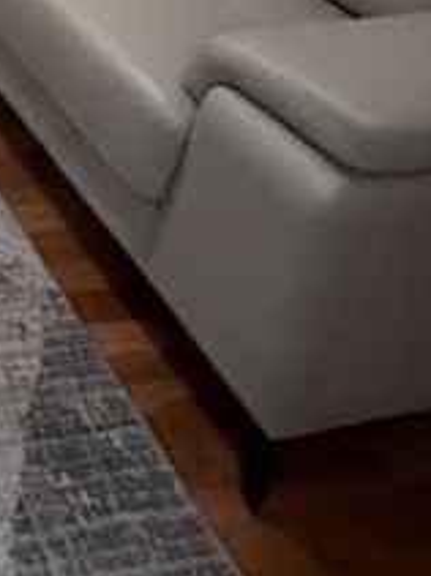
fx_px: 848
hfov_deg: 22.1
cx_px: -262
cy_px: -314
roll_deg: -4.1
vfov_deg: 26.1
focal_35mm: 51
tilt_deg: -10.1
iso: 1000
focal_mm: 2.22
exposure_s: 1/60
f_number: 2.2
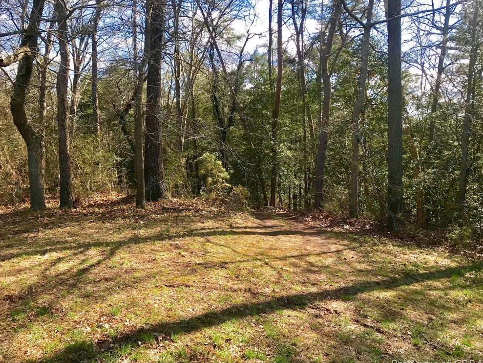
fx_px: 405
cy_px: 184
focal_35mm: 29
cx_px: 243
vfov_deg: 48.2
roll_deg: -0.1
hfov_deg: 61.7
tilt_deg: -4.8
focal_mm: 3.99
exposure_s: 1/563
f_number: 1.8
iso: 20
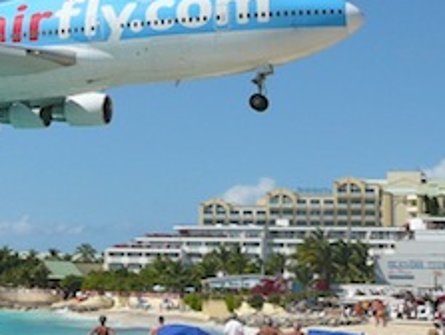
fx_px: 1210
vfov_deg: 15.5
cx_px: 26
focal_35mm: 94
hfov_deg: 20.3
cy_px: 20
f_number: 5
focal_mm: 5.2
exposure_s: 1/800
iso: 80
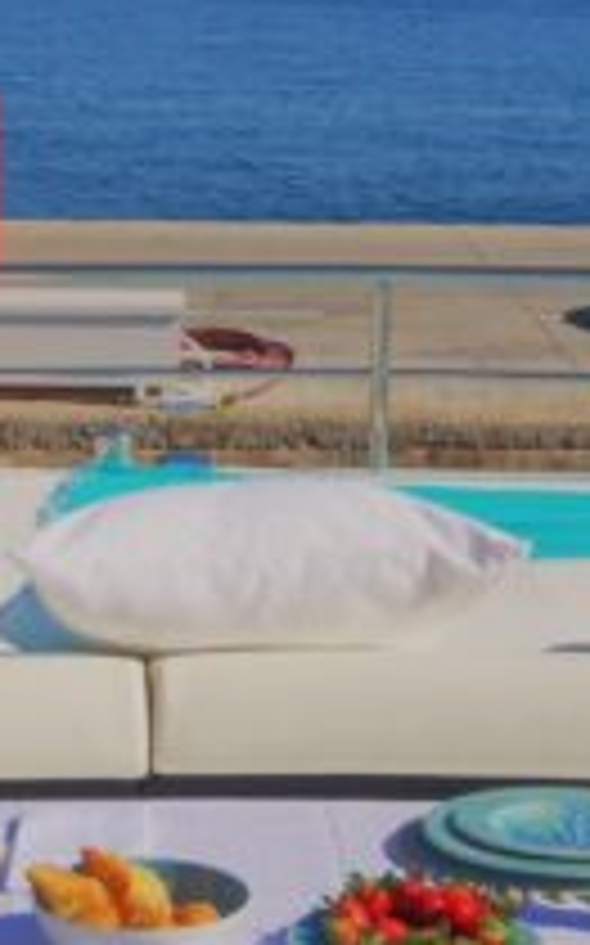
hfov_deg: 11.6
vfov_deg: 18.6
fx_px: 2885
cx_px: 144
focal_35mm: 112
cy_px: 342
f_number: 16
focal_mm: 20
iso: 400
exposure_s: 1/640
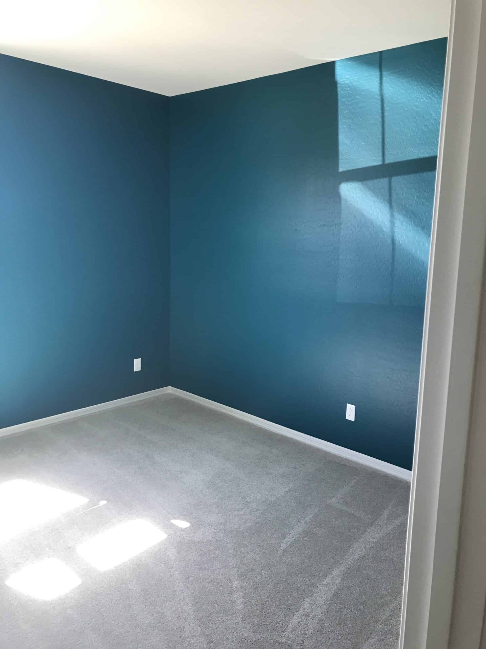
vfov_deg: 63.4
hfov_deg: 49.7
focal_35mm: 28
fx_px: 524
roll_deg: -1.0
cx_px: 243
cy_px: 324
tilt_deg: -9.0
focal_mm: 3.99
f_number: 1.8
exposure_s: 1/20
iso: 32
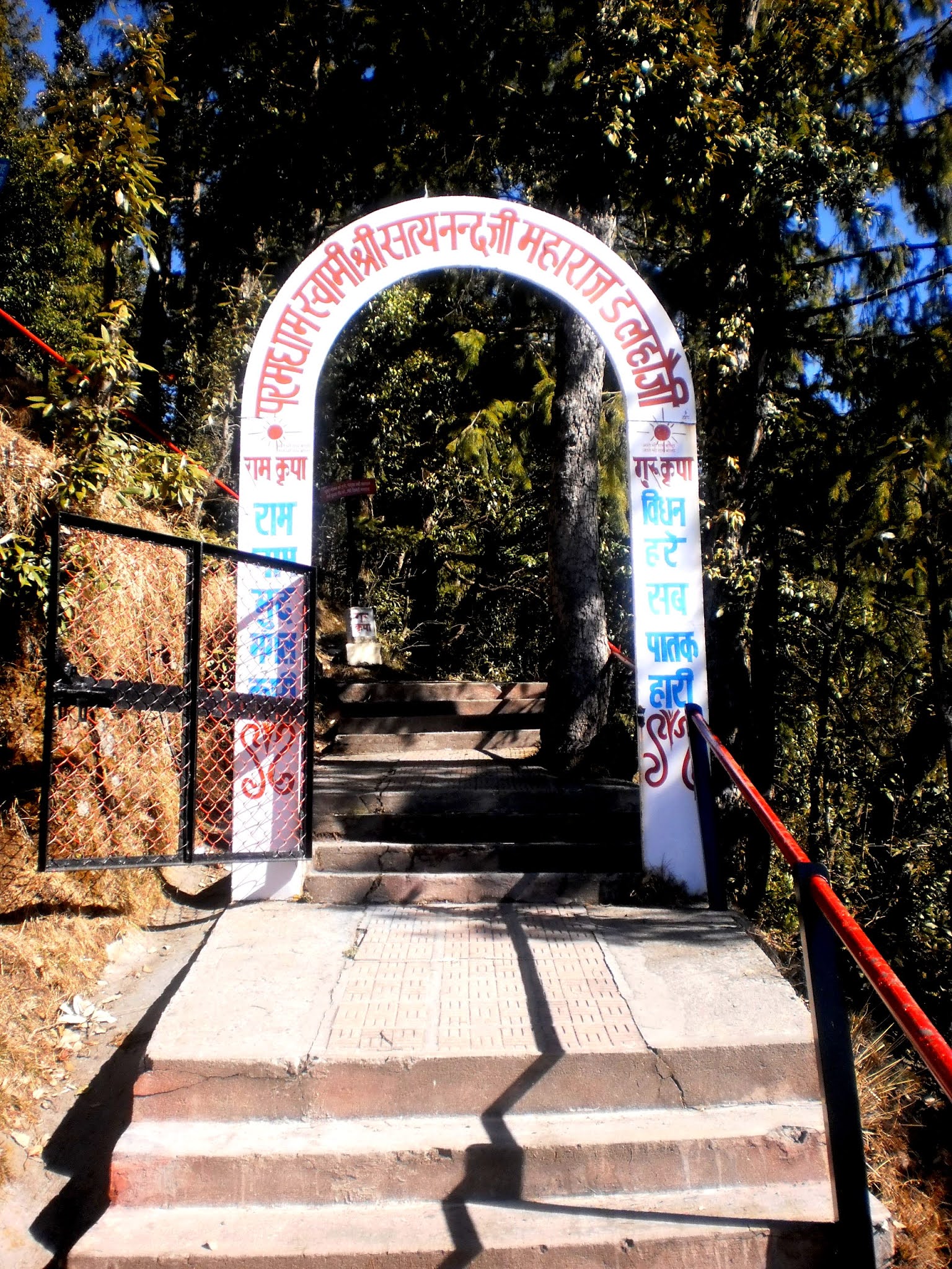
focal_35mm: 36
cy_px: 634
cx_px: 476
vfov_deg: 51.4
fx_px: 1320
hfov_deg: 39.7
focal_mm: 6.3
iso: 100
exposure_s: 1/640
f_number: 3.1
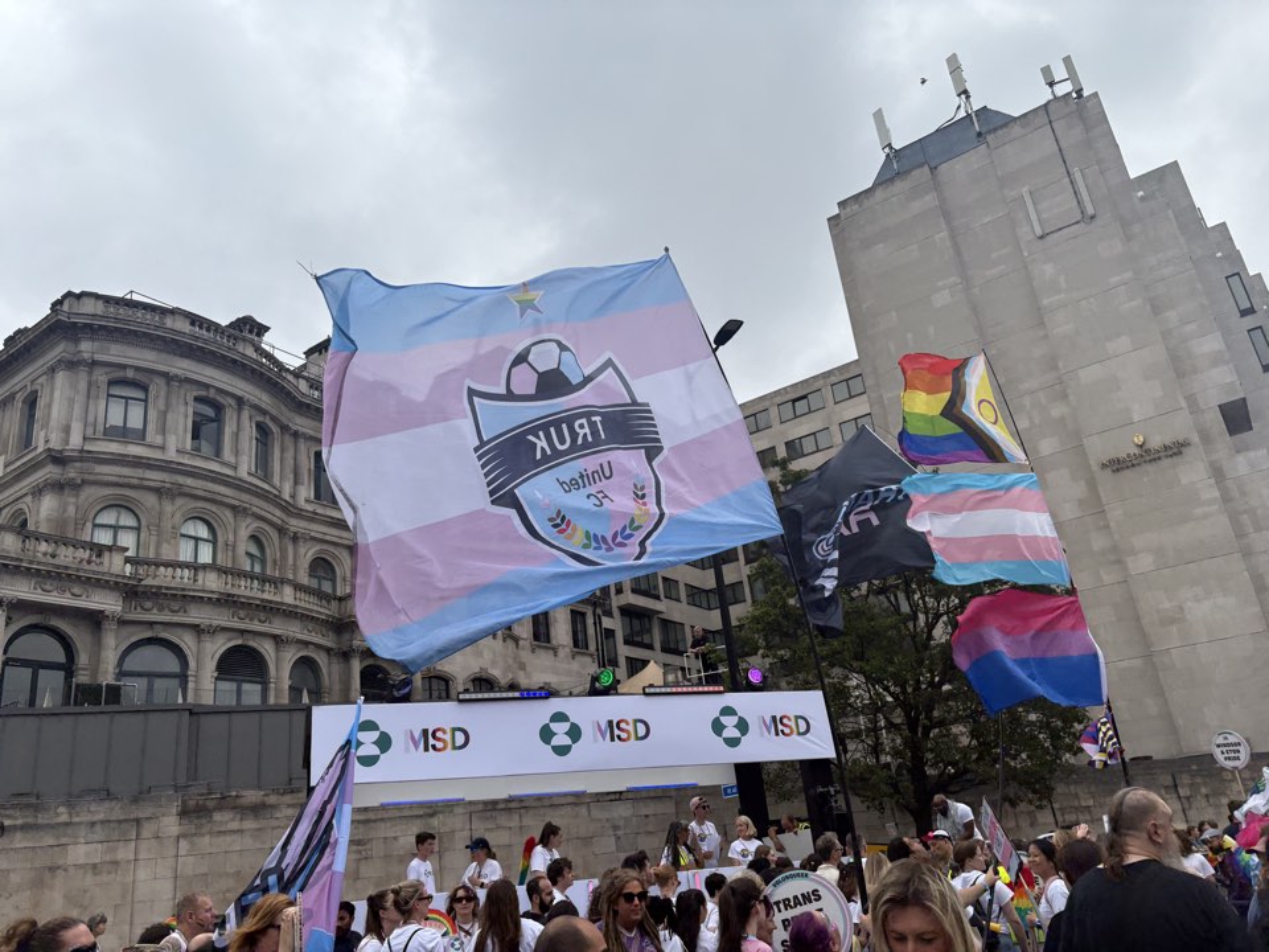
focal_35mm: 26
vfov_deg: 53.1
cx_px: 634
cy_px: 476
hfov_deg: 67.3
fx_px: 953
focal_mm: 5.96
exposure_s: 1/2451
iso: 50
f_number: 1.6
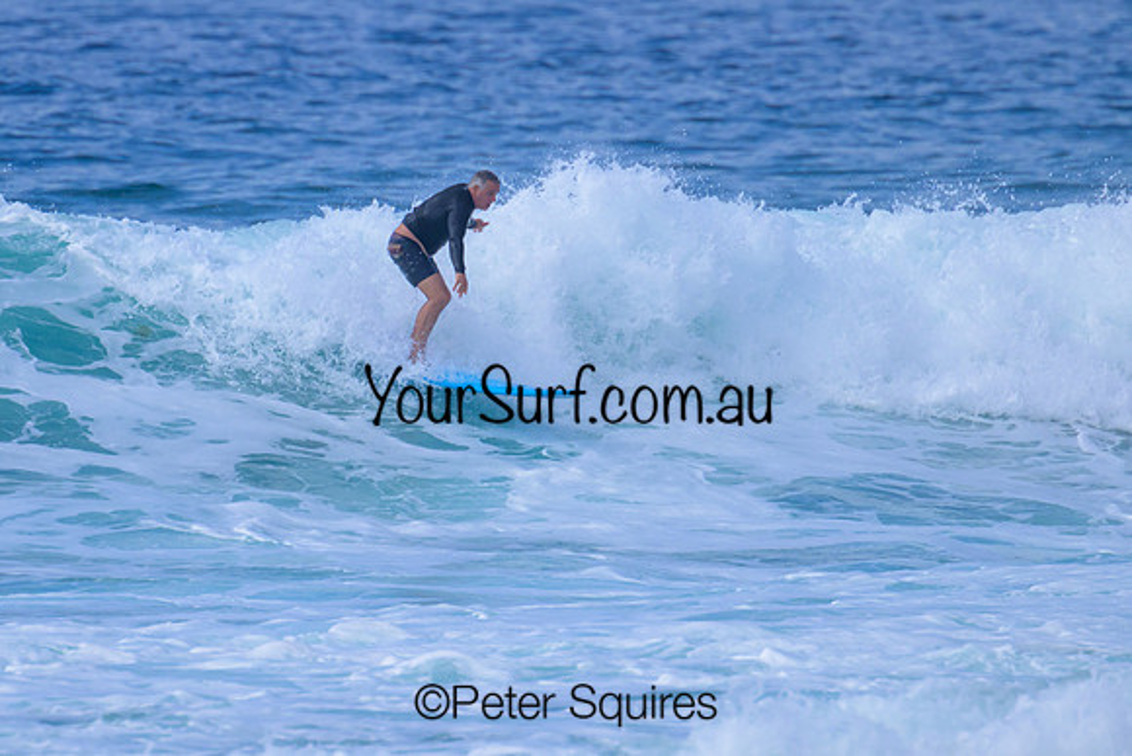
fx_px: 34413
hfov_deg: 1.9
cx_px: 374
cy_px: 353
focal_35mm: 1094
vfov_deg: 1.3
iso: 640
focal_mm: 800
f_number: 11
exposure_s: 1/2000
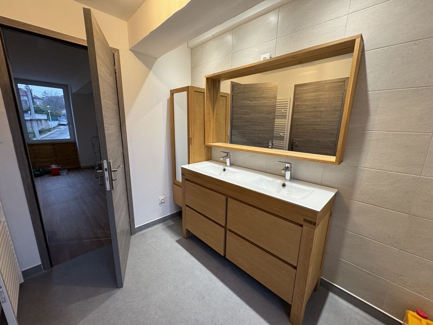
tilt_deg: -12.4
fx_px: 175
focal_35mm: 14
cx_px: 216
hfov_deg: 102.1
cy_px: 162
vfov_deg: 85.7
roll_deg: -0.7
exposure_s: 1/100
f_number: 2.2
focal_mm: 2.22
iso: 200
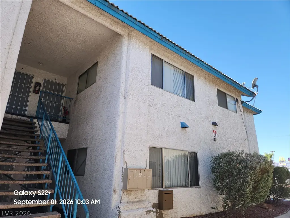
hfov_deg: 73.9
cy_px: 109
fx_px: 193
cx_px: 145
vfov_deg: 58.9
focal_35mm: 23
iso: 20
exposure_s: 1/538
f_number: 1.8
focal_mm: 5.4
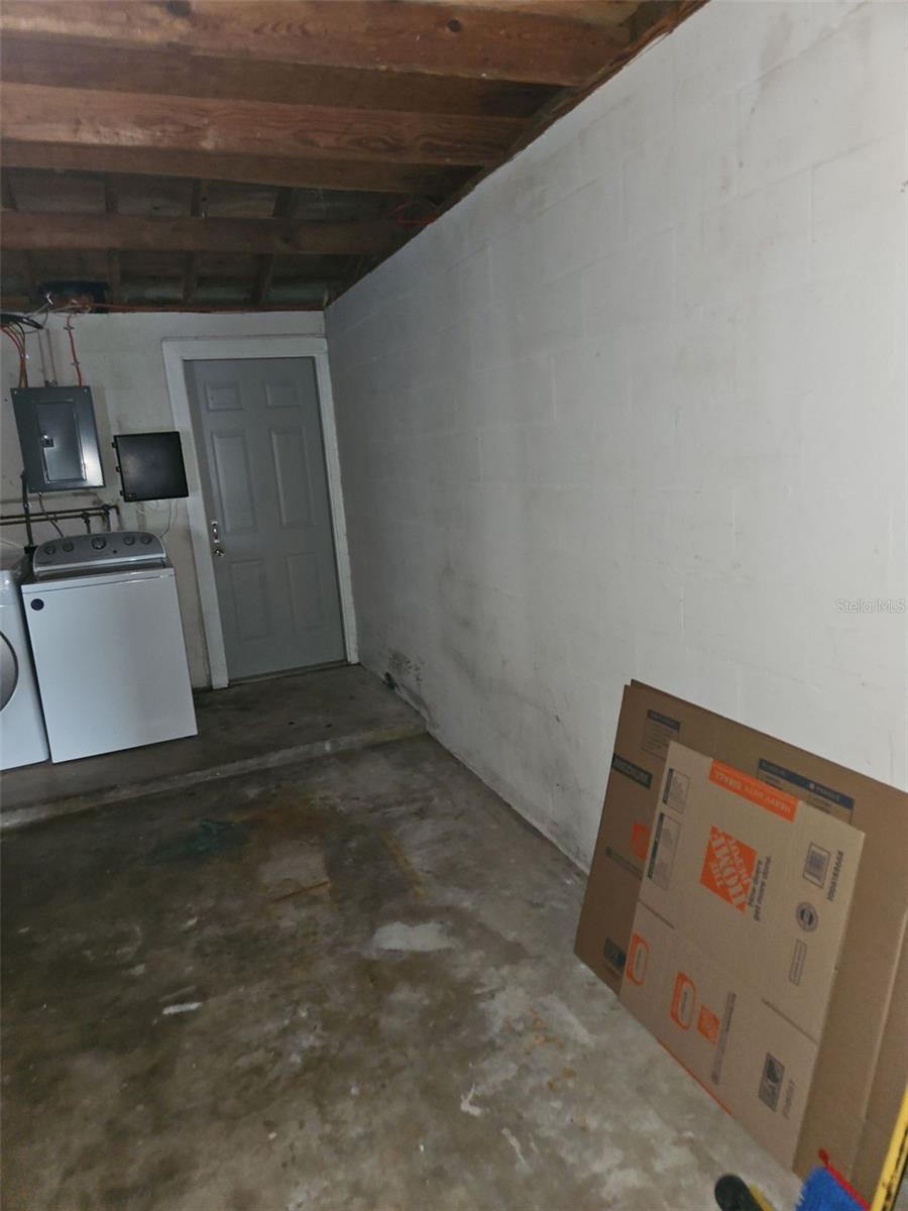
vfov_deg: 73.9
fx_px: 804
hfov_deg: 58.9
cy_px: 606
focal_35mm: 23
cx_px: 454
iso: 315
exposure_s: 1/9
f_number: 1.8
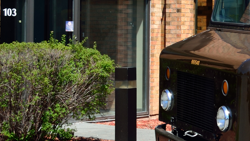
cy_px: 11
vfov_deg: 9.4
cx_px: 372
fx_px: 848
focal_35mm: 128
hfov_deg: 15.5
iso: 100
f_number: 8
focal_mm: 26
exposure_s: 1/200
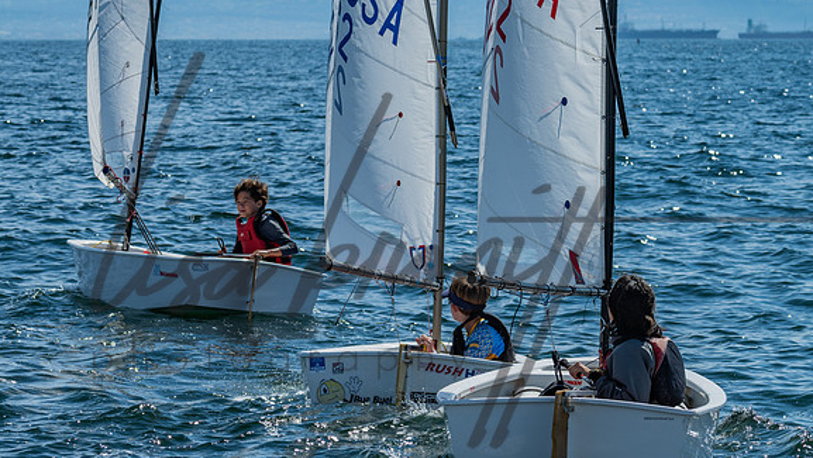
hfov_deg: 10.8
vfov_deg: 6.1
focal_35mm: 200
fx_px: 4313
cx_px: 425
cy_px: 236
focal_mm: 116
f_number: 8
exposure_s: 1/500
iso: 100
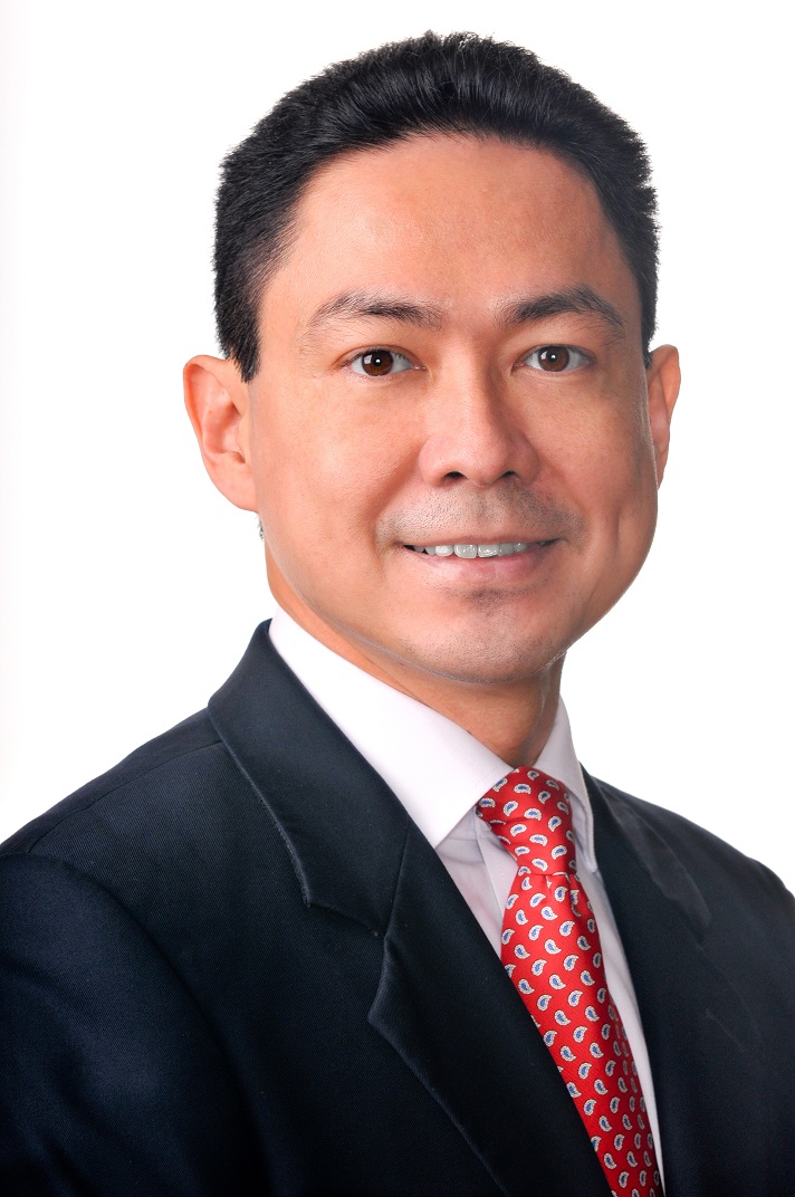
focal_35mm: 202
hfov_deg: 6.8
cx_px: 398
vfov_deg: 10.2
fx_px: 6725
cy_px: 598
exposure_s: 1/250
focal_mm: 135
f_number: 8
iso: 200
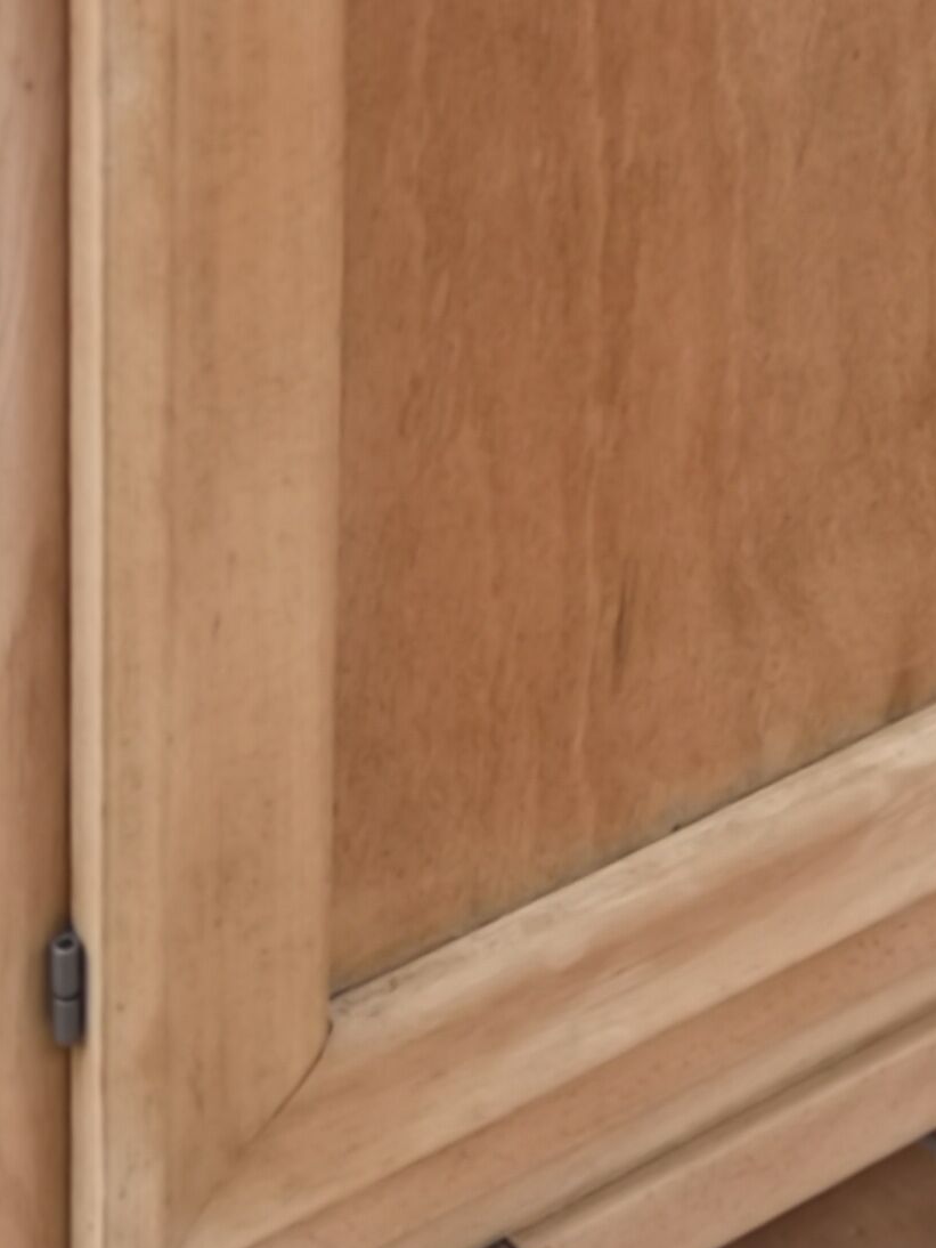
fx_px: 6487
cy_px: -310
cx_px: 719
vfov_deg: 10.8
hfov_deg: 8.2
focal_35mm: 180
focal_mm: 5.58
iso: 50
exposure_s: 1/282
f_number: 4
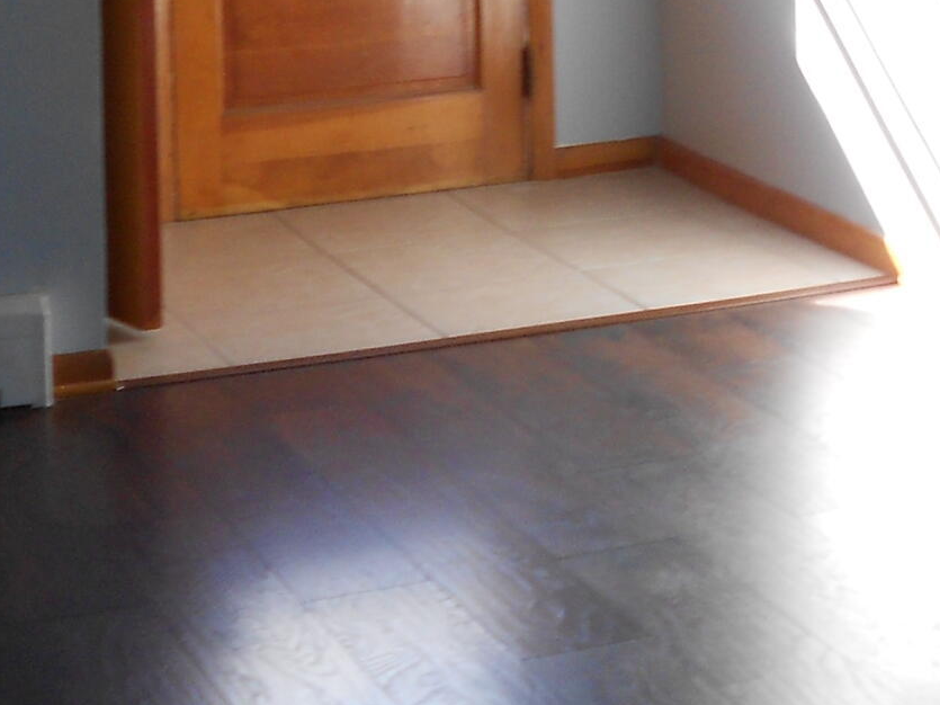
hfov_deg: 17.0
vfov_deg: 12.4
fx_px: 3122
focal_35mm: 115
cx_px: 777
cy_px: -269
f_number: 3.6
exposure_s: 1/40
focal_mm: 5.8
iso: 80
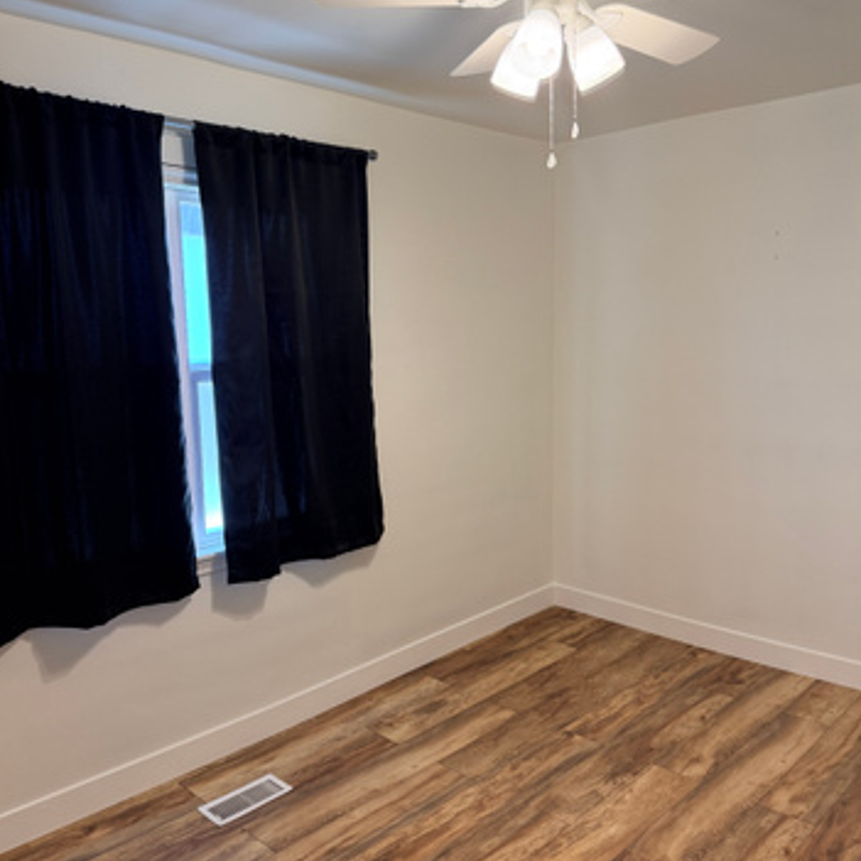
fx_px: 816
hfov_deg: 55.6
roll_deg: +1.9
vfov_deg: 55.6
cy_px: 437
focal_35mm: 29
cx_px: 429
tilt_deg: -7.9
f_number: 1.78
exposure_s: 1/60
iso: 160
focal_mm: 6.76
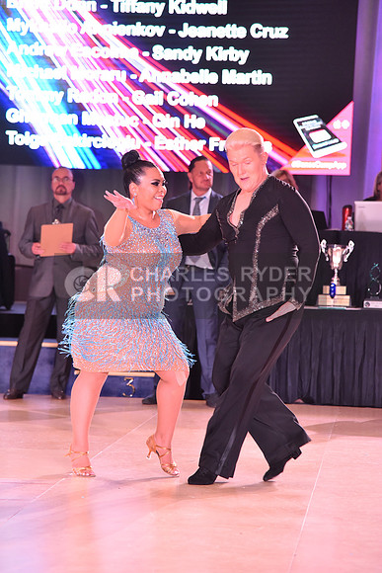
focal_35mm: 120
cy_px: 286
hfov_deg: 11.4
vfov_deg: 17.1
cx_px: 191
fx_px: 1909
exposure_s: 1/250
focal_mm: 120
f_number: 4.5
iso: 2500
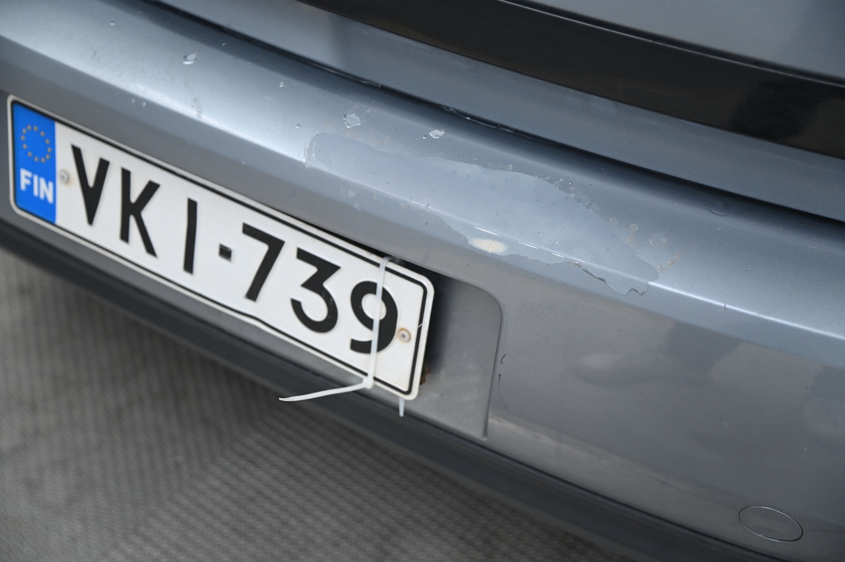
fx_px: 1360
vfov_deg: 23.3
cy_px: 281
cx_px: 422
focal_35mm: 58
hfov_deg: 34.5
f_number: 4
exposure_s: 1/100
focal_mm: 58
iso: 2000
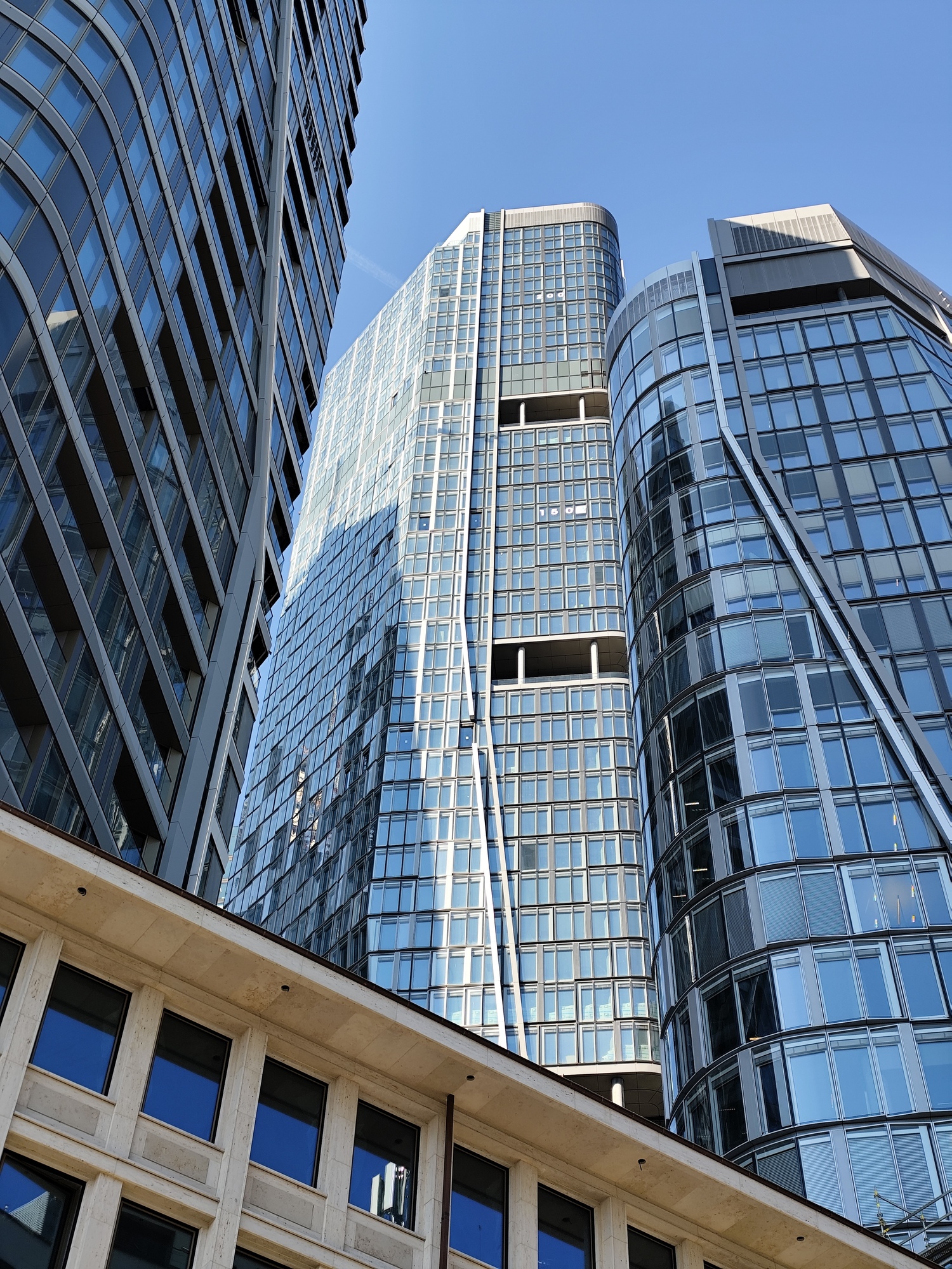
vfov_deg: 41.2
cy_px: 634
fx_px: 1687
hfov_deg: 31.5
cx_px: 476
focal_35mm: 46
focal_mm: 6.19
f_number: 1.65
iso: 50
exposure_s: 1/449
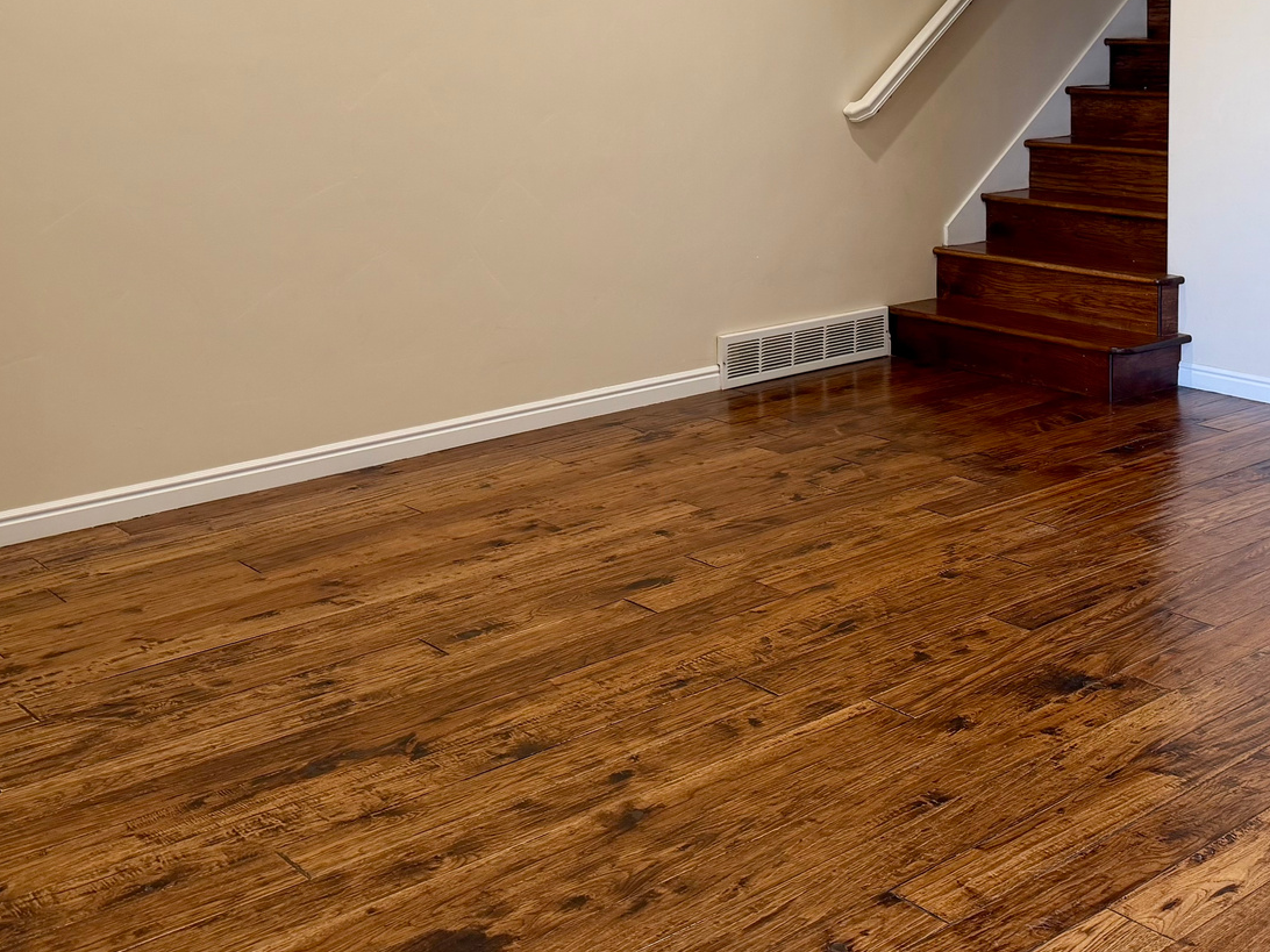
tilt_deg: -6.5
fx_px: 1651
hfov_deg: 41.5
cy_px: 206
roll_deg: +0.0
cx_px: 862
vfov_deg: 31.4
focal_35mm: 45
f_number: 1.78
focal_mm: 6.76
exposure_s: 1/60
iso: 125
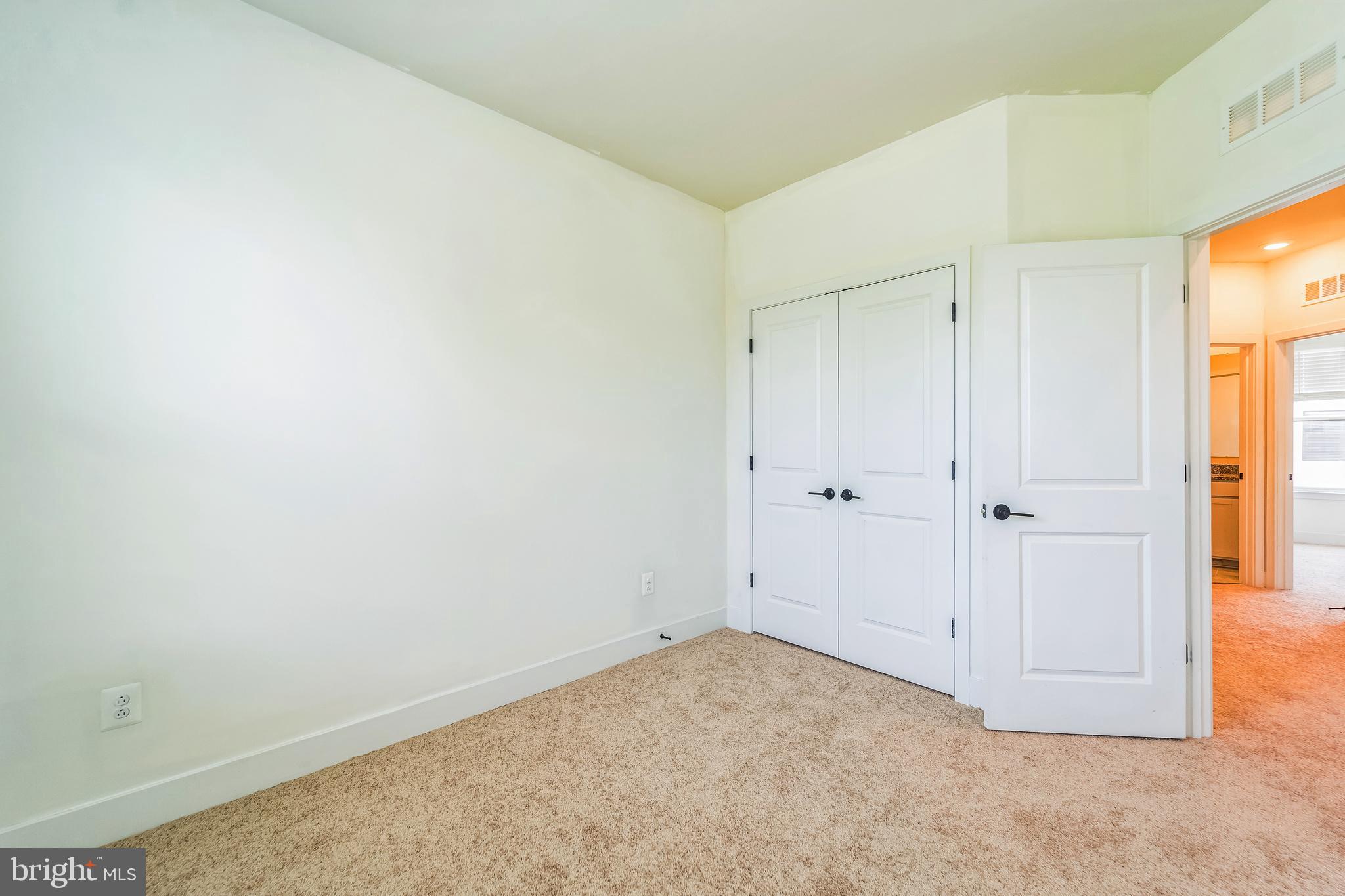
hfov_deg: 104.3
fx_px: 523
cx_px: 672
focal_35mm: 14
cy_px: 448
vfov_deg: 81.2
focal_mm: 14
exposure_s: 1/60
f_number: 5.6
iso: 640
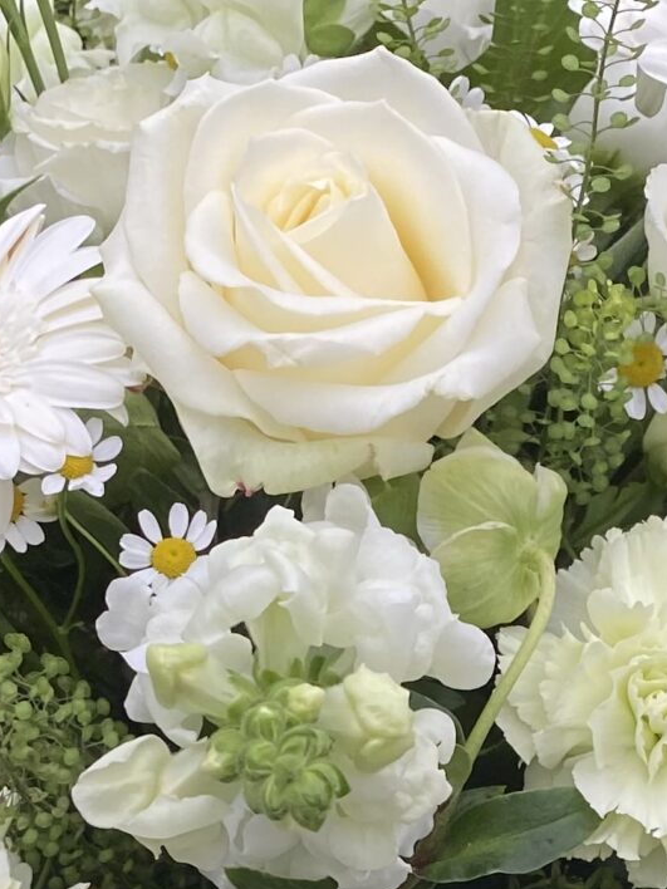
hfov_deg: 15.7
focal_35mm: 94
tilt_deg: -34.4
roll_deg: -3.5
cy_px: 1125
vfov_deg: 19.4
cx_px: 310
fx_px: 2415
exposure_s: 1/122
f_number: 1.8
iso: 80
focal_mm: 4.25
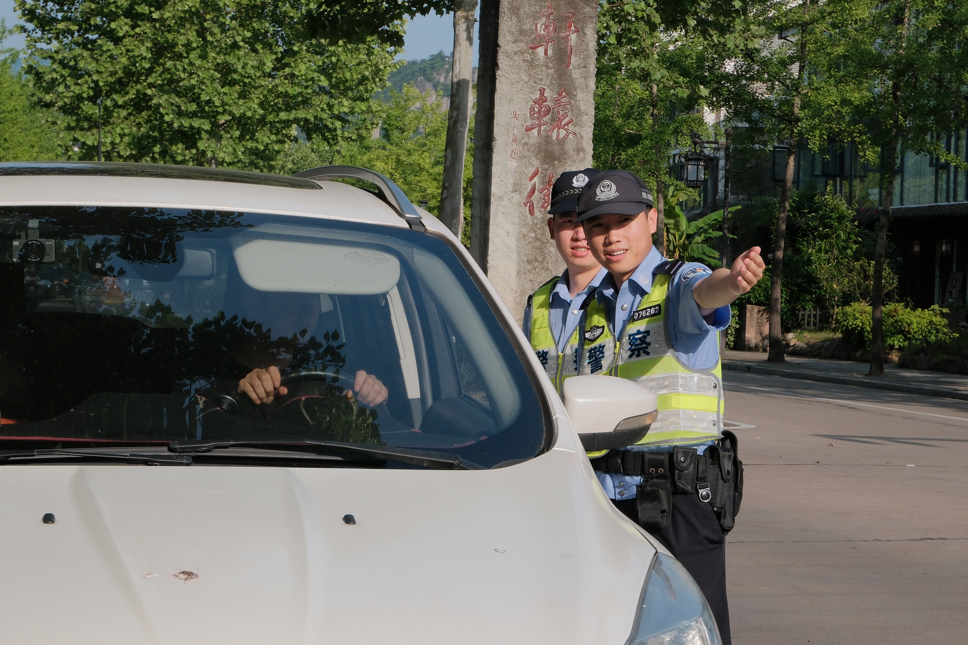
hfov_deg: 24.5
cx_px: 504
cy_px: 258
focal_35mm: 83
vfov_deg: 16.4
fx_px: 2232
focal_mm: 45
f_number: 10
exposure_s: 1/800
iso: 640
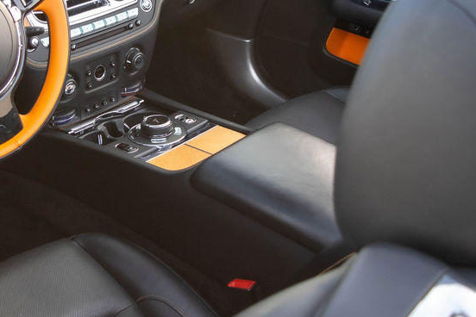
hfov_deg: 31.2
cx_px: 156
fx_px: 846
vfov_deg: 20.9
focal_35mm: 64
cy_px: 51
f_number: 3.8
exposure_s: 1/500
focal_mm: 23
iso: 800
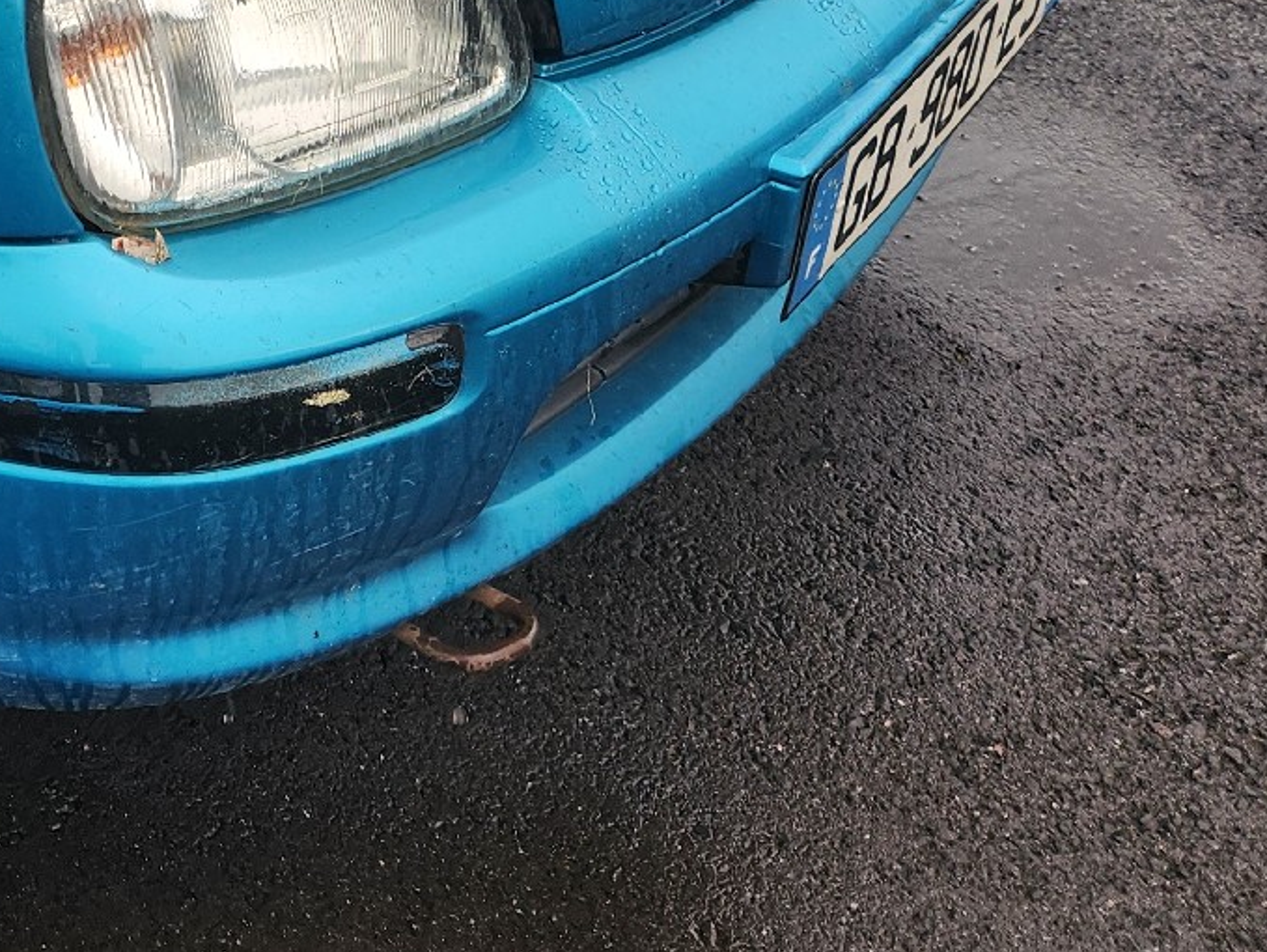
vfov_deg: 20.9
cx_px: -297
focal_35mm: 65
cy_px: -235
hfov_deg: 26.2
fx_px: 2380
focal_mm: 5.4
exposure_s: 1/182
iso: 50
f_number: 1.8
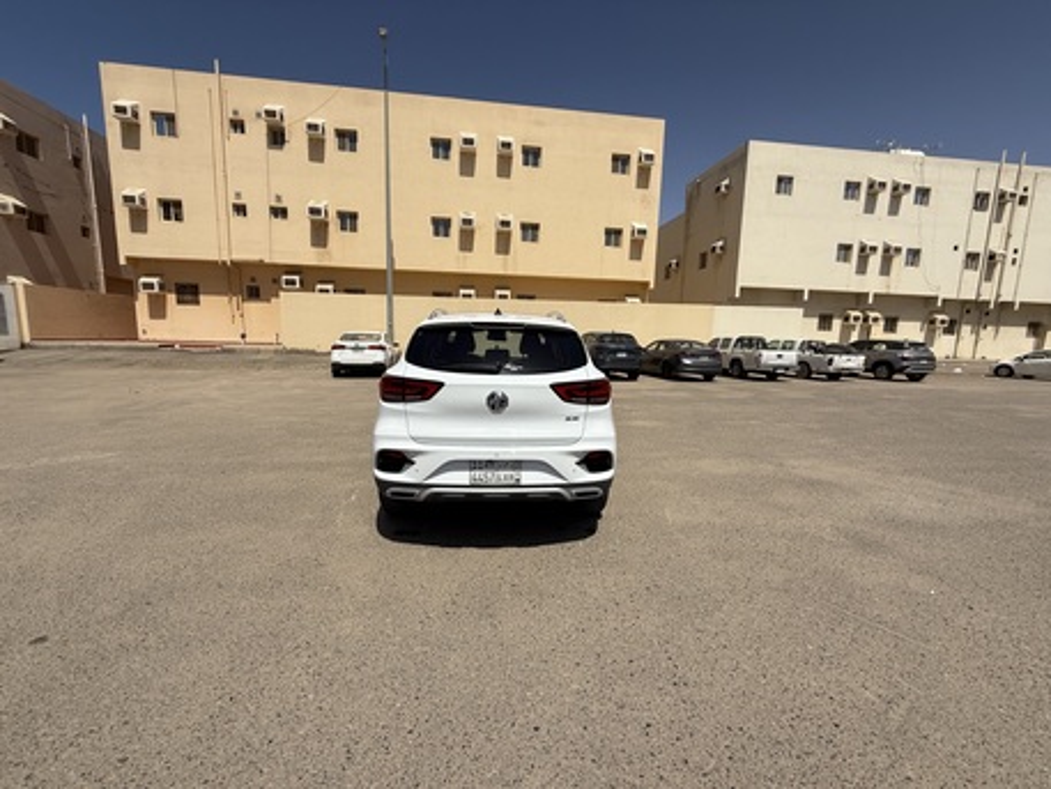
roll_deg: -3.3
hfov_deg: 102.0
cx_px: 526
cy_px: 394
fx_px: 425
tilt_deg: -6.2
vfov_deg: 85.7
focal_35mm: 14
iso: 50
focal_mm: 2.22
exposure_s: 1/5155
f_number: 2.2
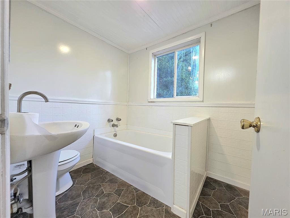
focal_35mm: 13
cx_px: 145
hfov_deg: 106.2
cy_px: 109
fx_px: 109
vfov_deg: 89.9
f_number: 1.9
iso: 160
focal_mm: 2.2
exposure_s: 1/60.2
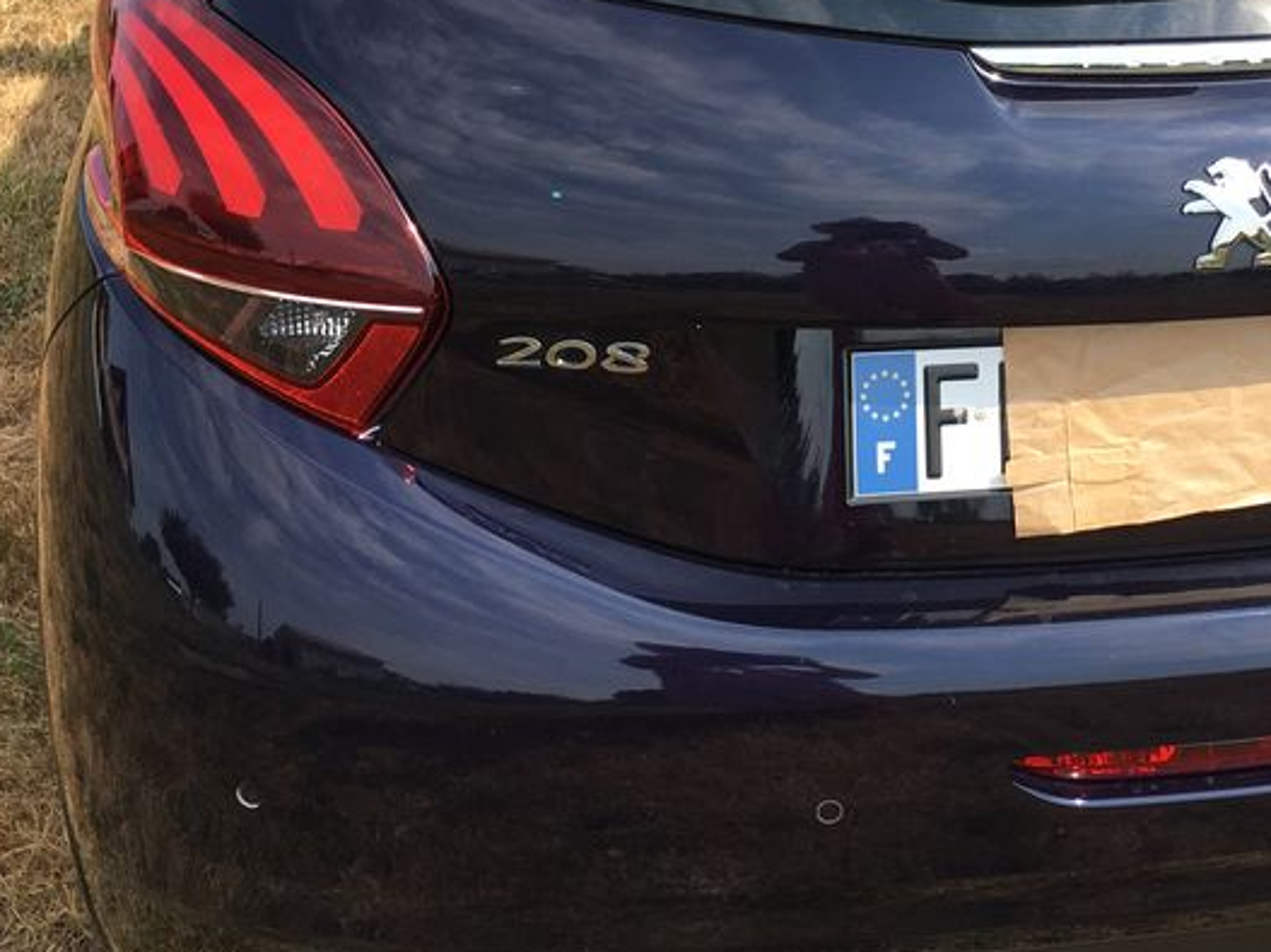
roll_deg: +2.9
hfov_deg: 34.3
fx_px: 2019
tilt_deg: -19.2
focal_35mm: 55
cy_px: 135
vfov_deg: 25.9
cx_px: 945
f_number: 2.2
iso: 25
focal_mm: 4.15
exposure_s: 1/657
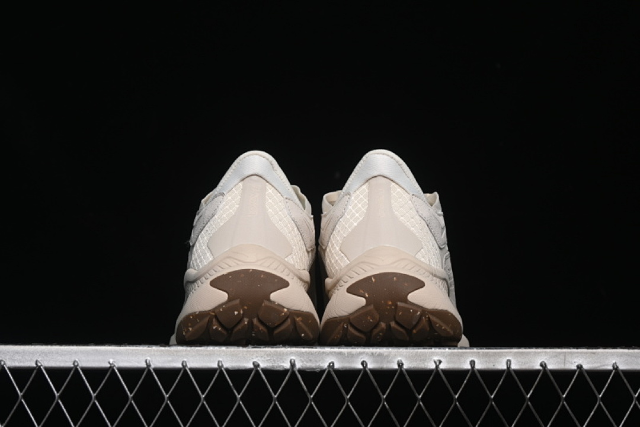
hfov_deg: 27.0
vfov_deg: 18.2
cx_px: 320
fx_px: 1333
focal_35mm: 75
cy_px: 214
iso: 160
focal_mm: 50
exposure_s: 1/60
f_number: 7.1
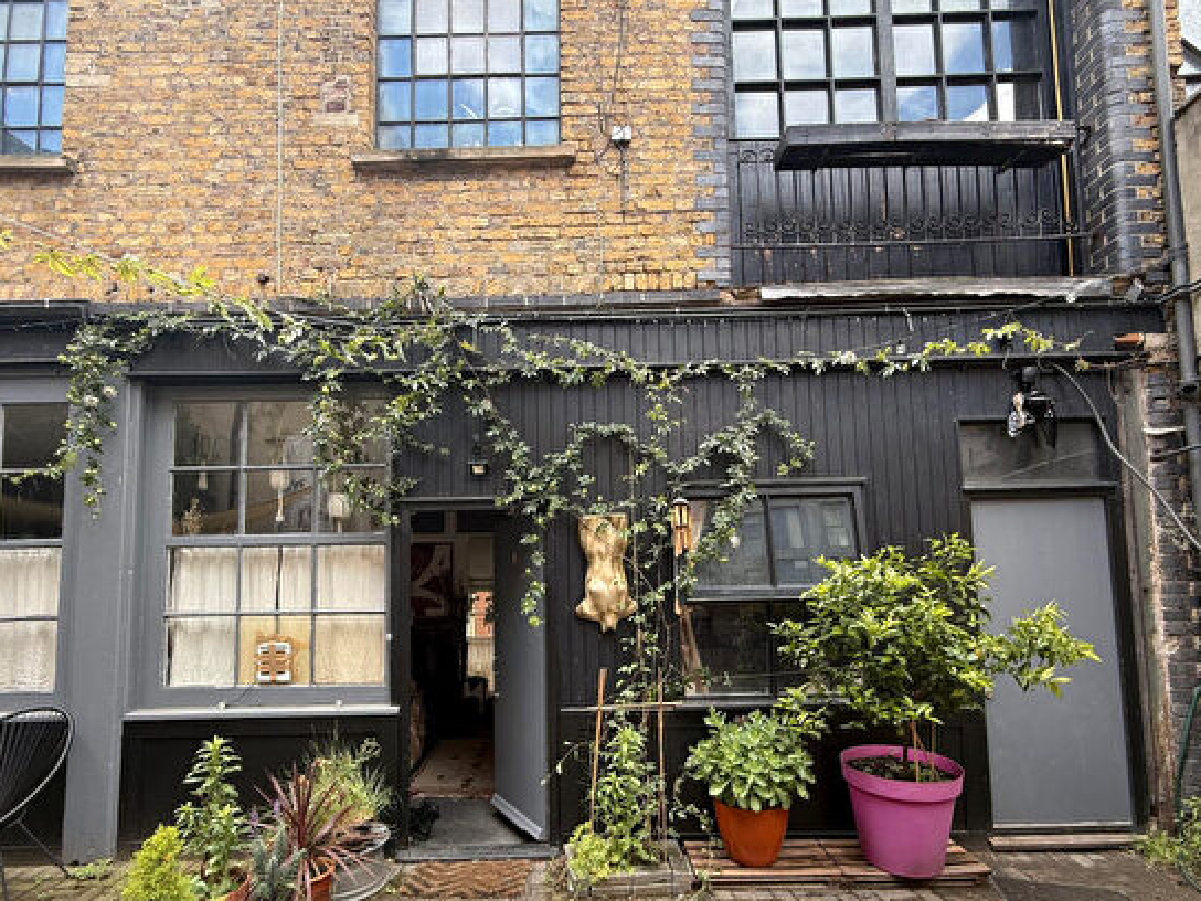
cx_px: 592
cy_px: 542
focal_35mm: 18
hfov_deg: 87.7
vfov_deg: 70.8
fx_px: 625
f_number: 2.2
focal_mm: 2.22
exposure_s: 1/99
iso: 50
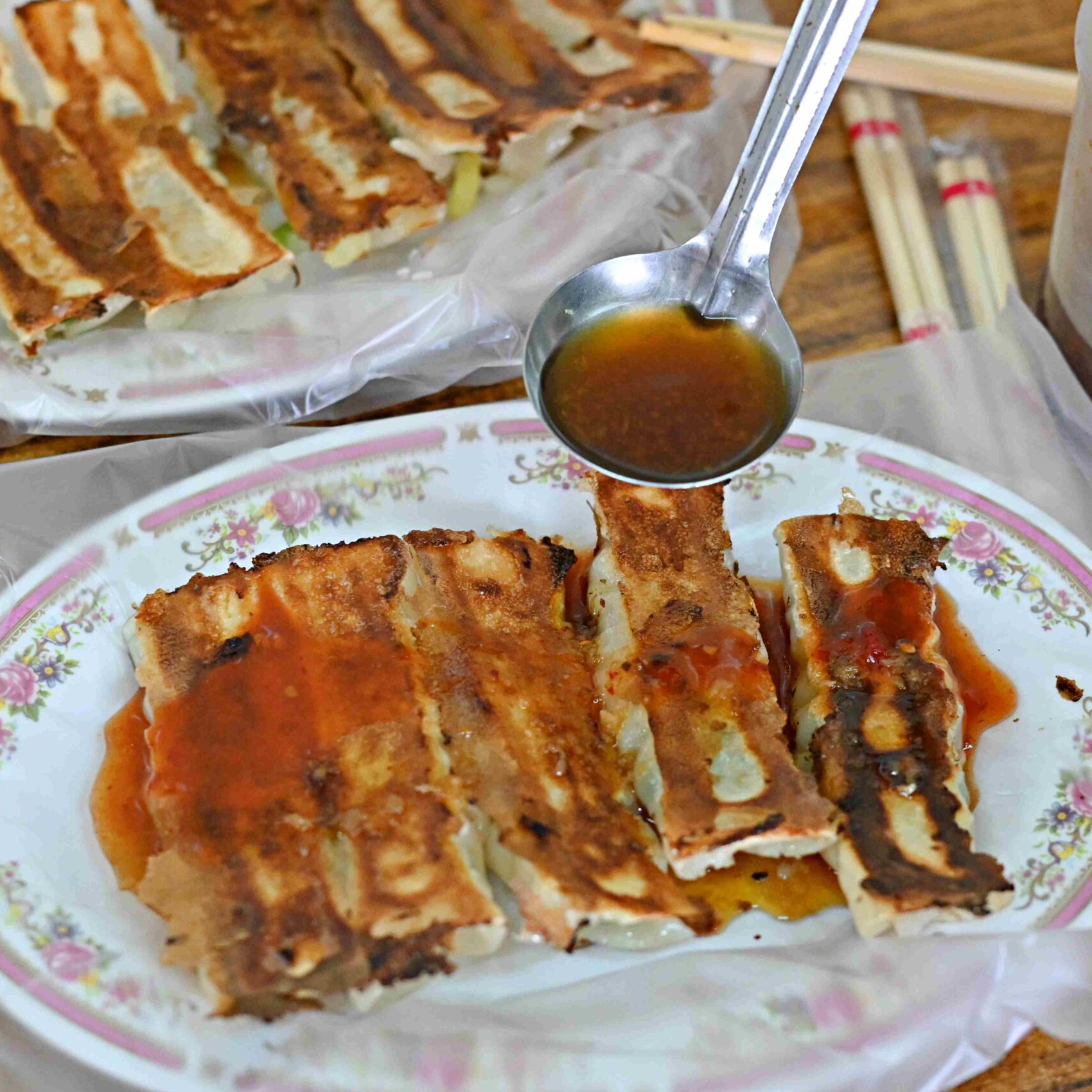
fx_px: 3426
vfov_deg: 18.1
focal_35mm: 96
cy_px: 546
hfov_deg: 18.1
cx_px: 564
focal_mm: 50
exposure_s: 1/200
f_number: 3.2
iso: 1600
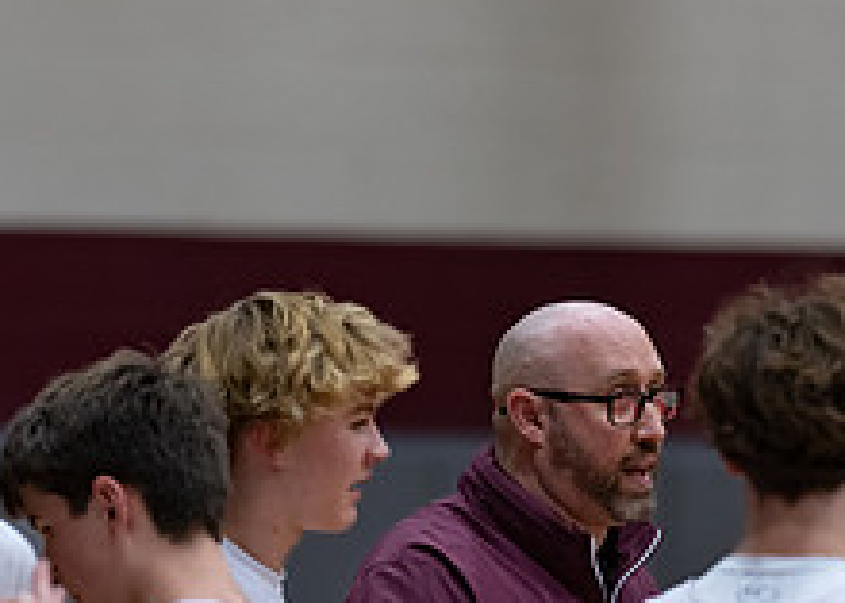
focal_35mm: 388
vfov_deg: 3.7
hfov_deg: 5.2
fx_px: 9309
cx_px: 557
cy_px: 572
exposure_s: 1/1000
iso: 1250
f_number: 1.8
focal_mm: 135
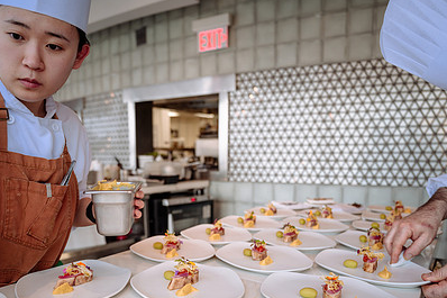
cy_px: 211
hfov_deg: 54.4
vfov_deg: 37.2
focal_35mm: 35
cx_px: 217
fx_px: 434
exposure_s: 1/100
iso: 100
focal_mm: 24
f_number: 2.8
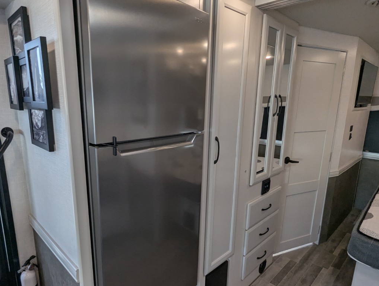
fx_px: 241
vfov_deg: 61.1
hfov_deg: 76.1
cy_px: 155
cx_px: 170
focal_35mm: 22
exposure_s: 1/139
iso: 112
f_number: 2.2
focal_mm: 2.35
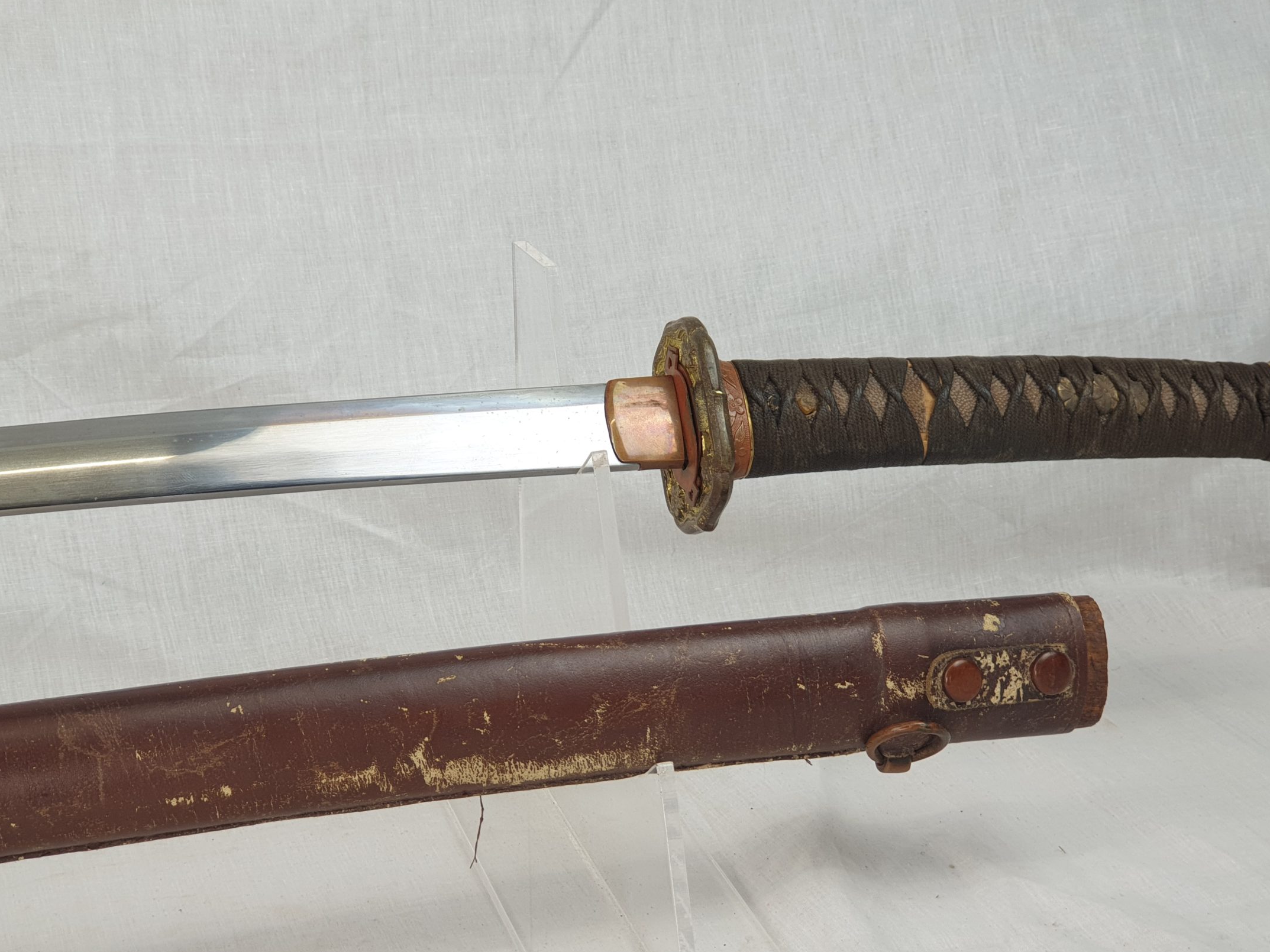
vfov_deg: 23.6
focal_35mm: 62
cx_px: 651
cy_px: 553
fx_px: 2275
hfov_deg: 31.2
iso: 100
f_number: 2.4
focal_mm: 6
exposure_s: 1/33
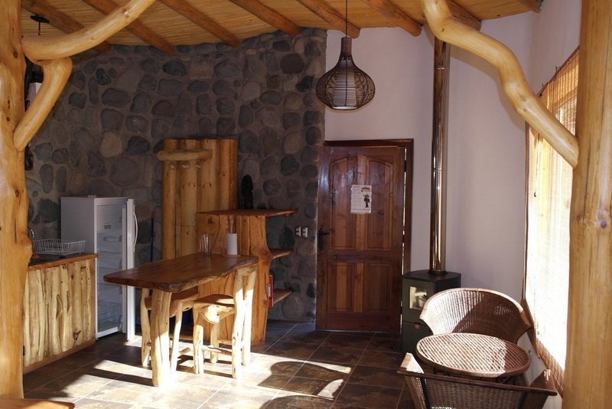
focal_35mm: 30
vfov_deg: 43.6
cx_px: 306
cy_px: 204
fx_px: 510
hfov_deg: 61.9
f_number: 4
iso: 200
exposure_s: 1/100
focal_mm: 20
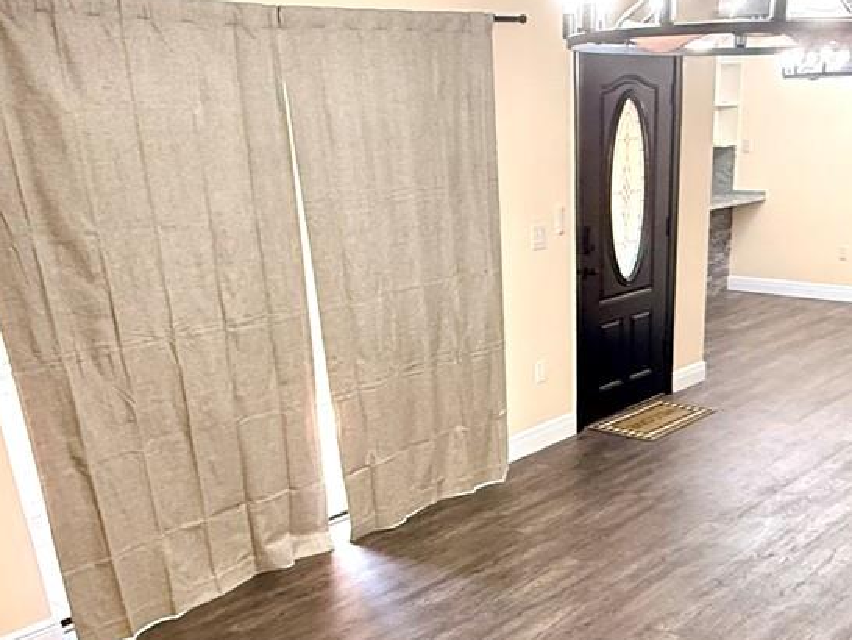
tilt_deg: -22.4
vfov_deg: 33.3
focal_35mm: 41
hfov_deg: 45.3
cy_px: 576
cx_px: 537
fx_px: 1010
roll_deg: +1.9
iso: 400
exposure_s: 1/120
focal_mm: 2.22
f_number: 2.2
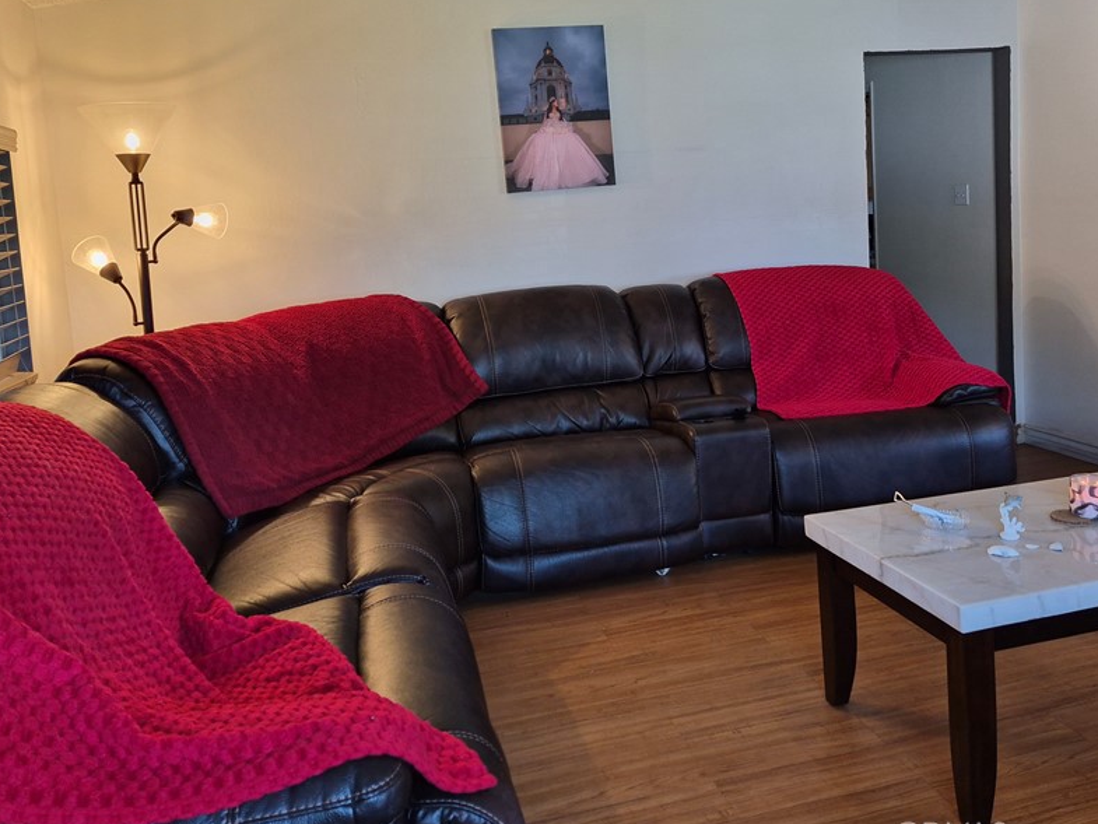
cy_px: 318
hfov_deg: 59.9
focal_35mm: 30
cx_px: 592
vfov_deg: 46.5
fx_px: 952
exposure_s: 1/120
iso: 200
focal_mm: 5.4
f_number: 1.8
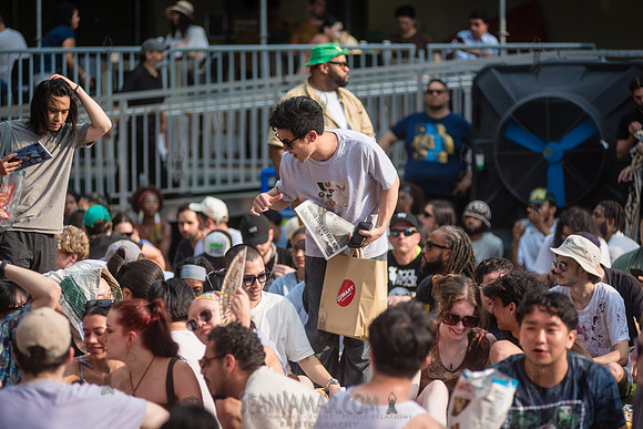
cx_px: 322
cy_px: 214
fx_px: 2769
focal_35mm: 155
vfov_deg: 8.9
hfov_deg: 13.2
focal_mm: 155
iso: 400
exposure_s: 1/3200
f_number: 3.2
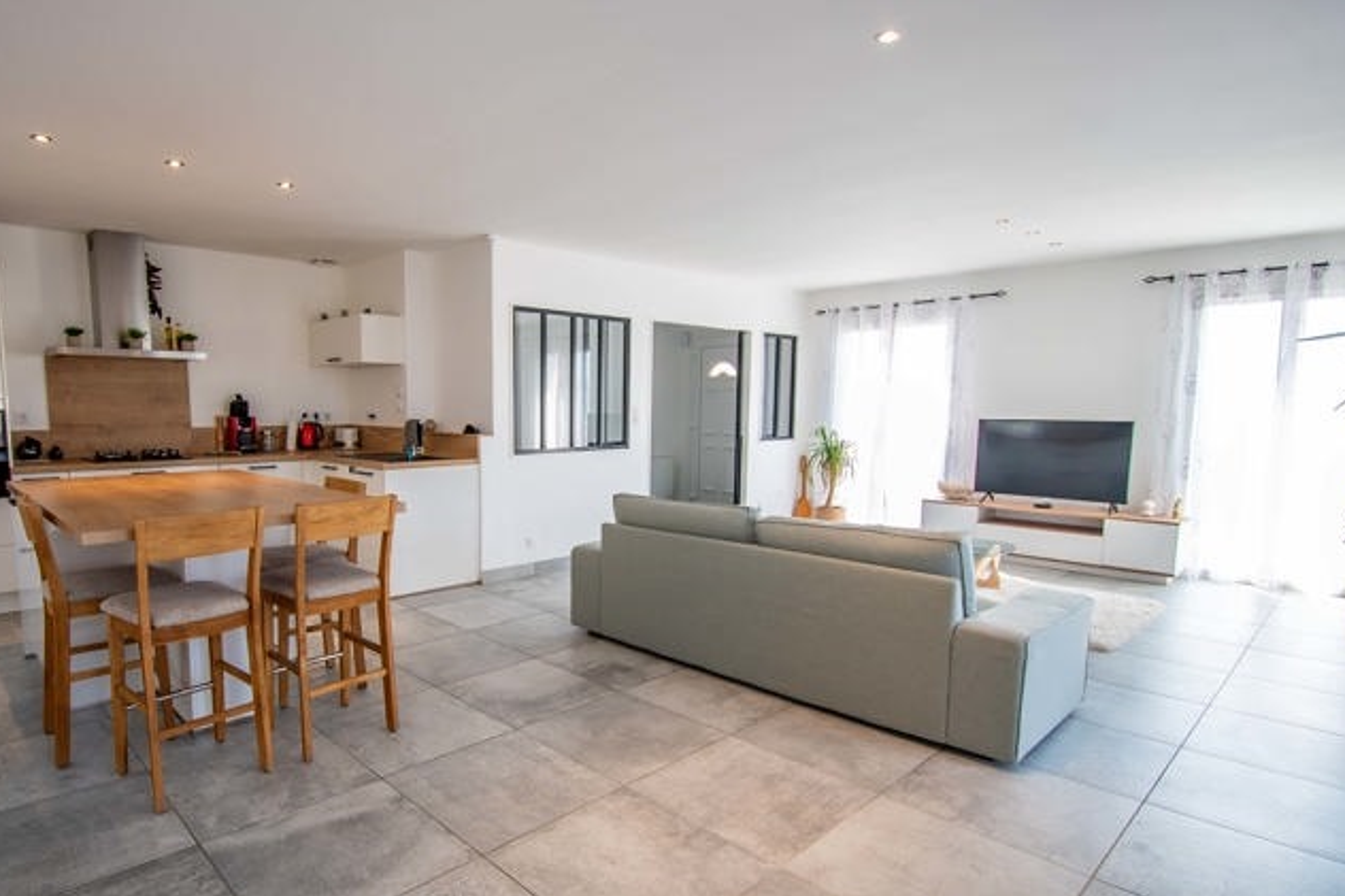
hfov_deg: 86.1
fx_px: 710
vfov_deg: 64.4
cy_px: 495
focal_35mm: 19
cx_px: 553
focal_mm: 10
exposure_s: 1/100
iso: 400
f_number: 5
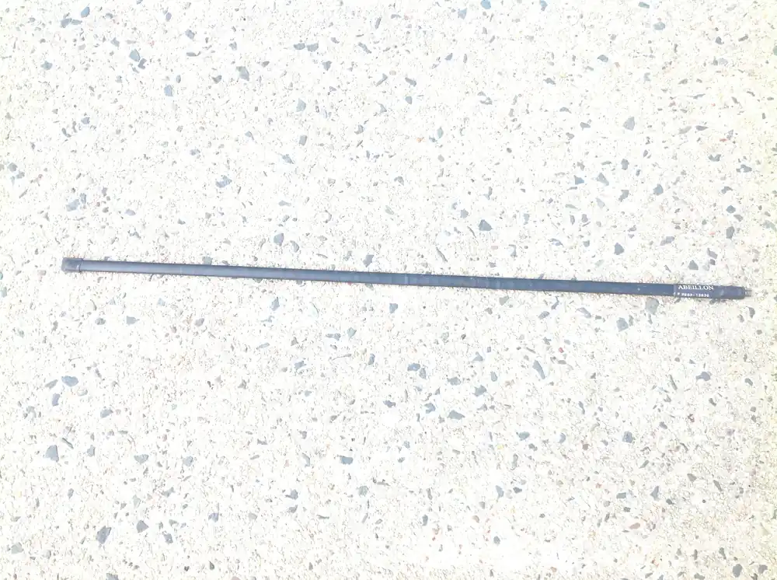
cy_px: 290
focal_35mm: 35
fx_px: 784
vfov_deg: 40.6
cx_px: 388
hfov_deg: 52.7
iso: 50
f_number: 2.4
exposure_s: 1/263
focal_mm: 4.28
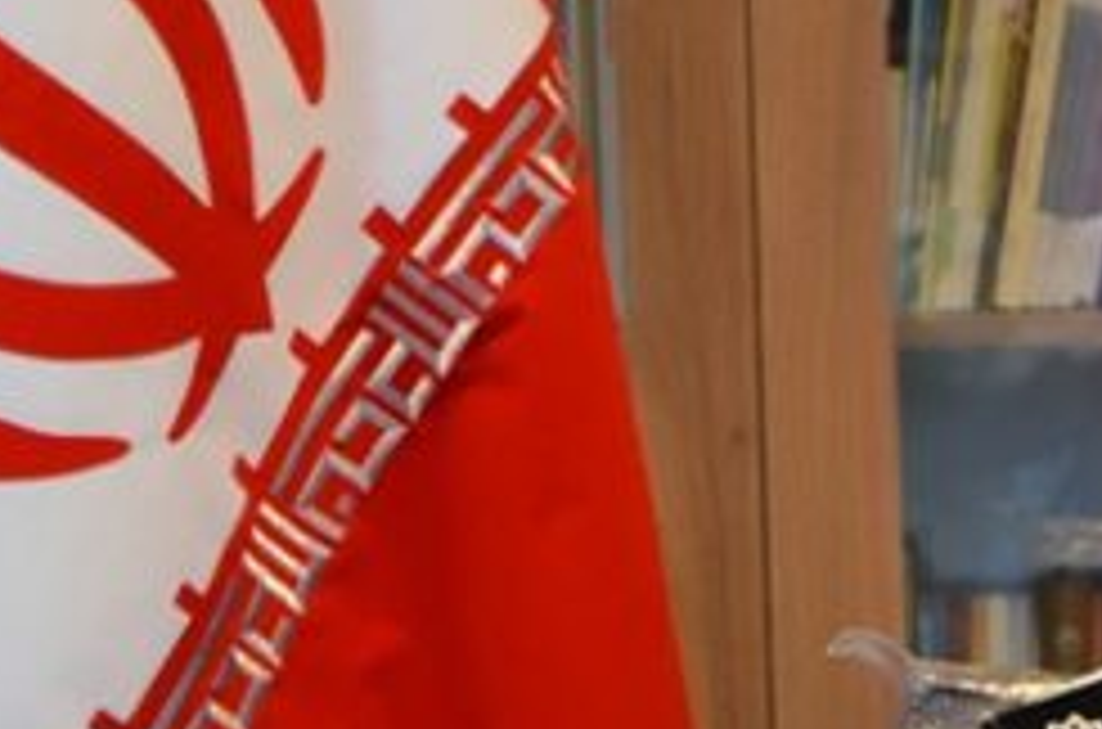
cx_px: 1691
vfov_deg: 5.8
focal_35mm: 235
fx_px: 7175
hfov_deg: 8.6
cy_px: 704
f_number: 5
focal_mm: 50
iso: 800
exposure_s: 1/40
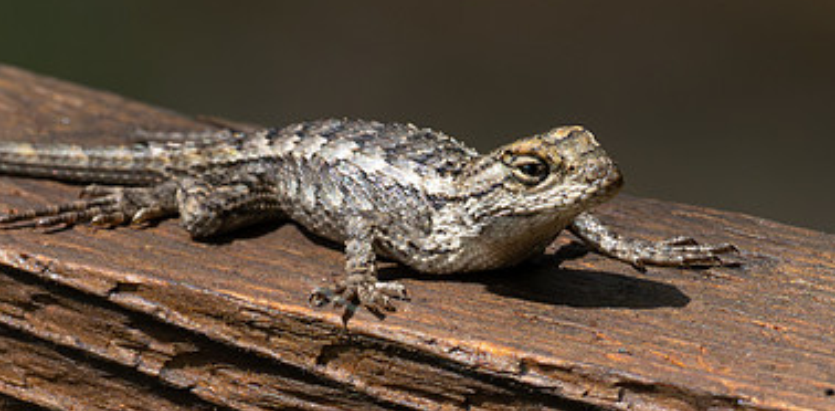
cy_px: 269
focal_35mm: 1663
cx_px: 468
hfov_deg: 1.3
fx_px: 35766
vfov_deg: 0.7
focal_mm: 300
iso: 1000
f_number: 8
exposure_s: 1/1600
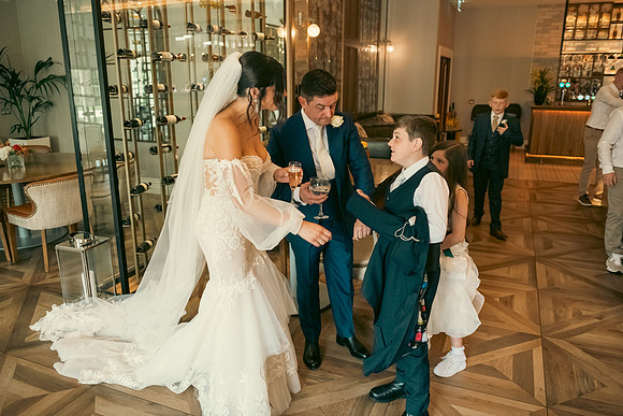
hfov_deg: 65.5
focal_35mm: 28
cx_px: 312
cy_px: 208
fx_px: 485
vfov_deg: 46.4
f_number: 3.5
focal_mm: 28
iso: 1600
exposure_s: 1/160
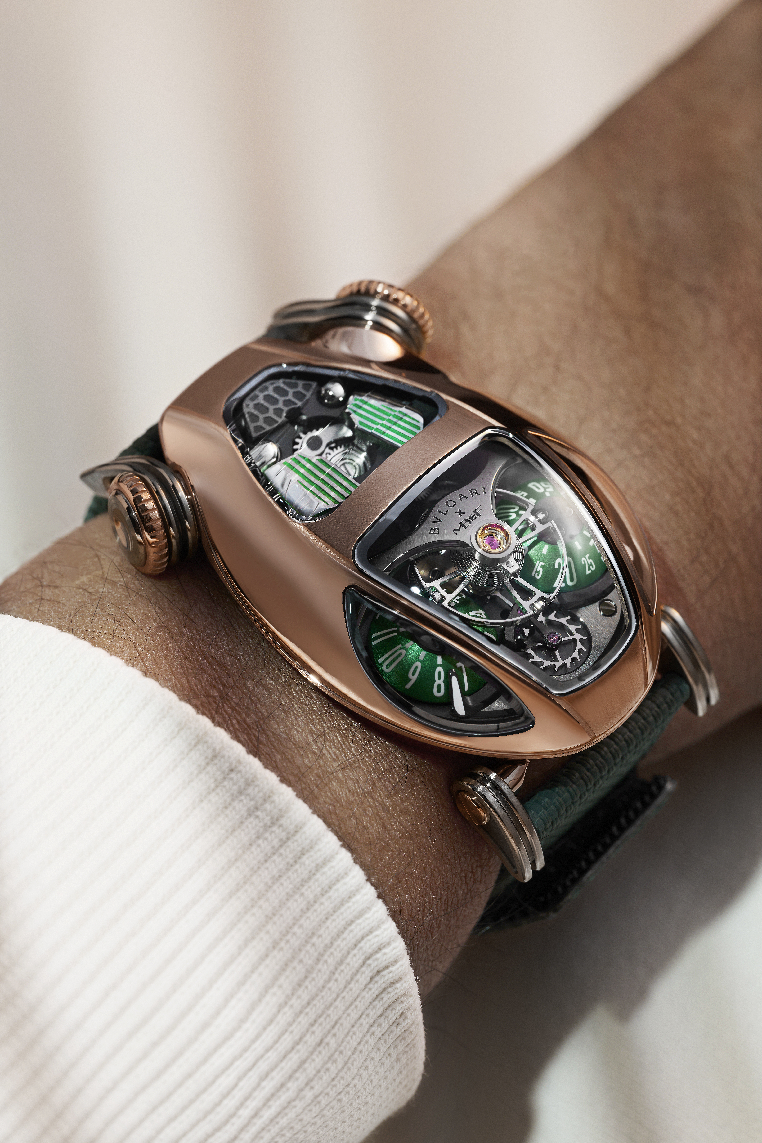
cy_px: 572
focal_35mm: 105
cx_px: 381
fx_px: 3333
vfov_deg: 19.5
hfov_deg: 13.0
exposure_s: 1/100
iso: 100
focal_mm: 105
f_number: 14
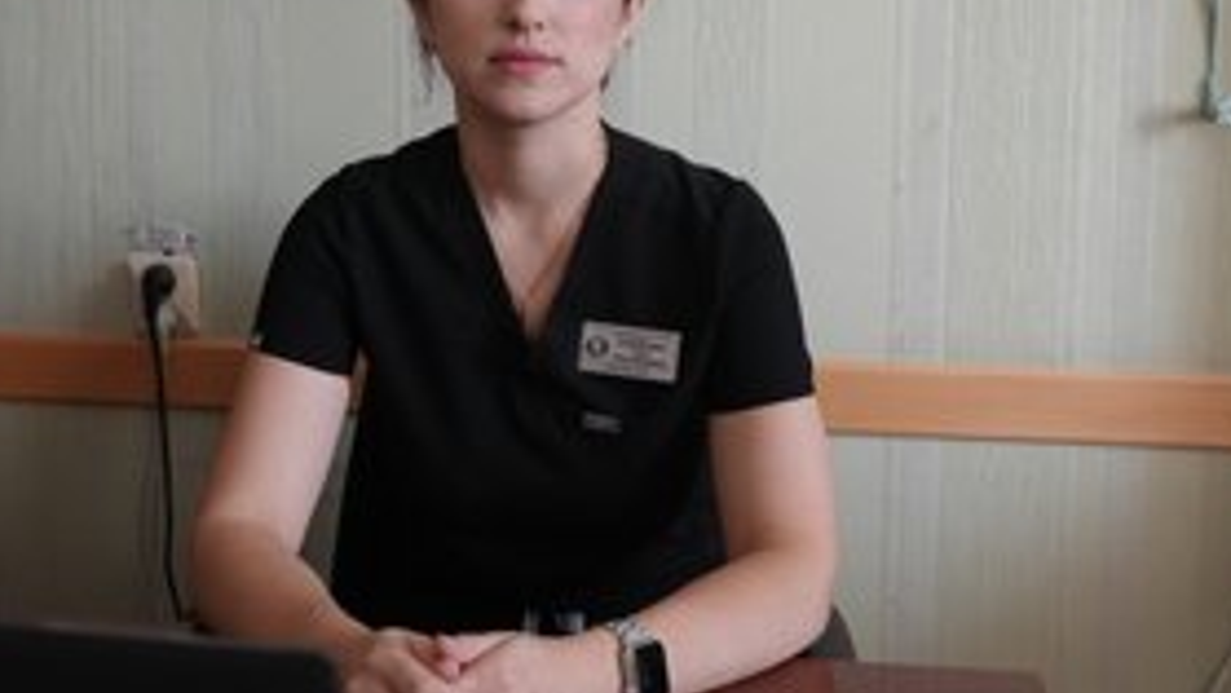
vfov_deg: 23.3
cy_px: 188
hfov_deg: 40.5
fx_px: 1665
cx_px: 552
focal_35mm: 51
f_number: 4
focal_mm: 34
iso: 8000
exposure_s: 1/160
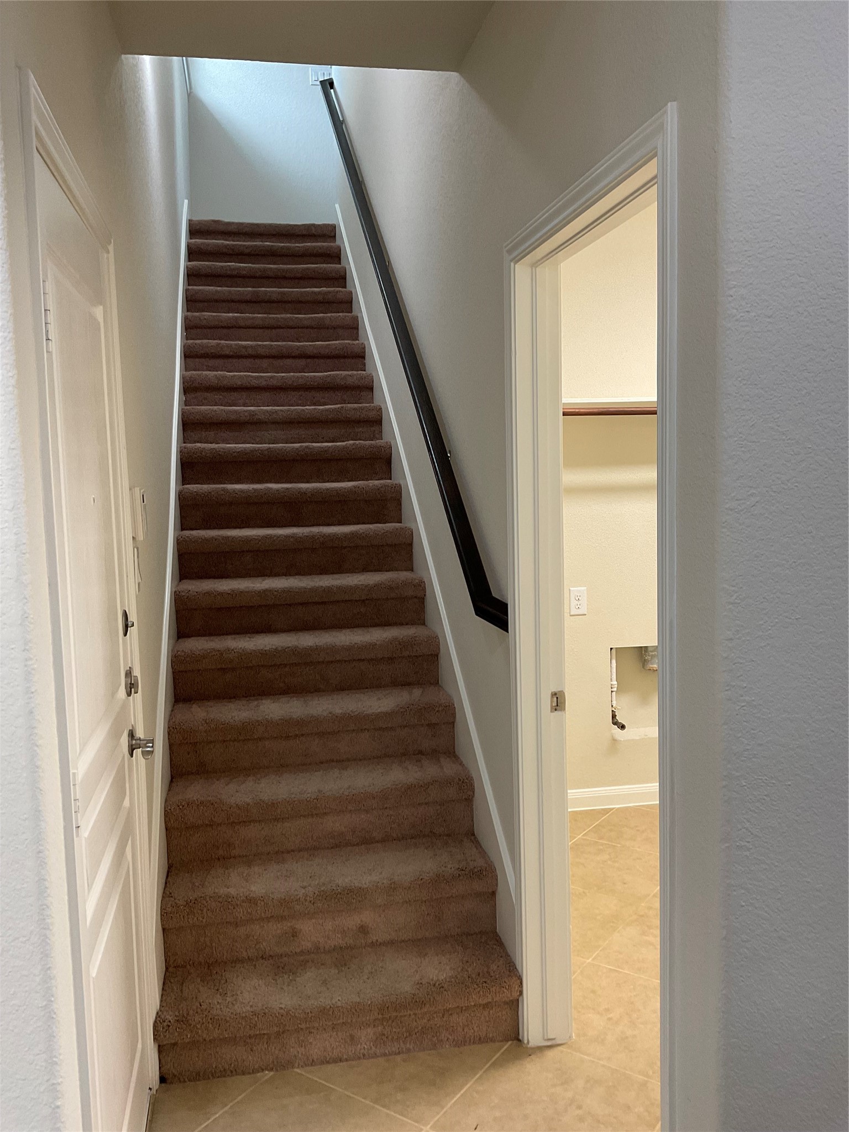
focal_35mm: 29
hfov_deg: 48.2
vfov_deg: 61.7
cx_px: 424
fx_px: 948
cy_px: 566
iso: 100
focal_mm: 3
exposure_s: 1/60
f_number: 1.8
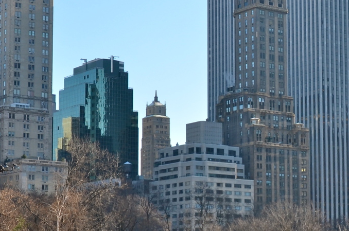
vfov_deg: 13.3
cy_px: 162
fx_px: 987
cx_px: 237
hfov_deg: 20.0
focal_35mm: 102
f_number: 8
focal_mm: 24
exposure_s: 1/250
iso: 180
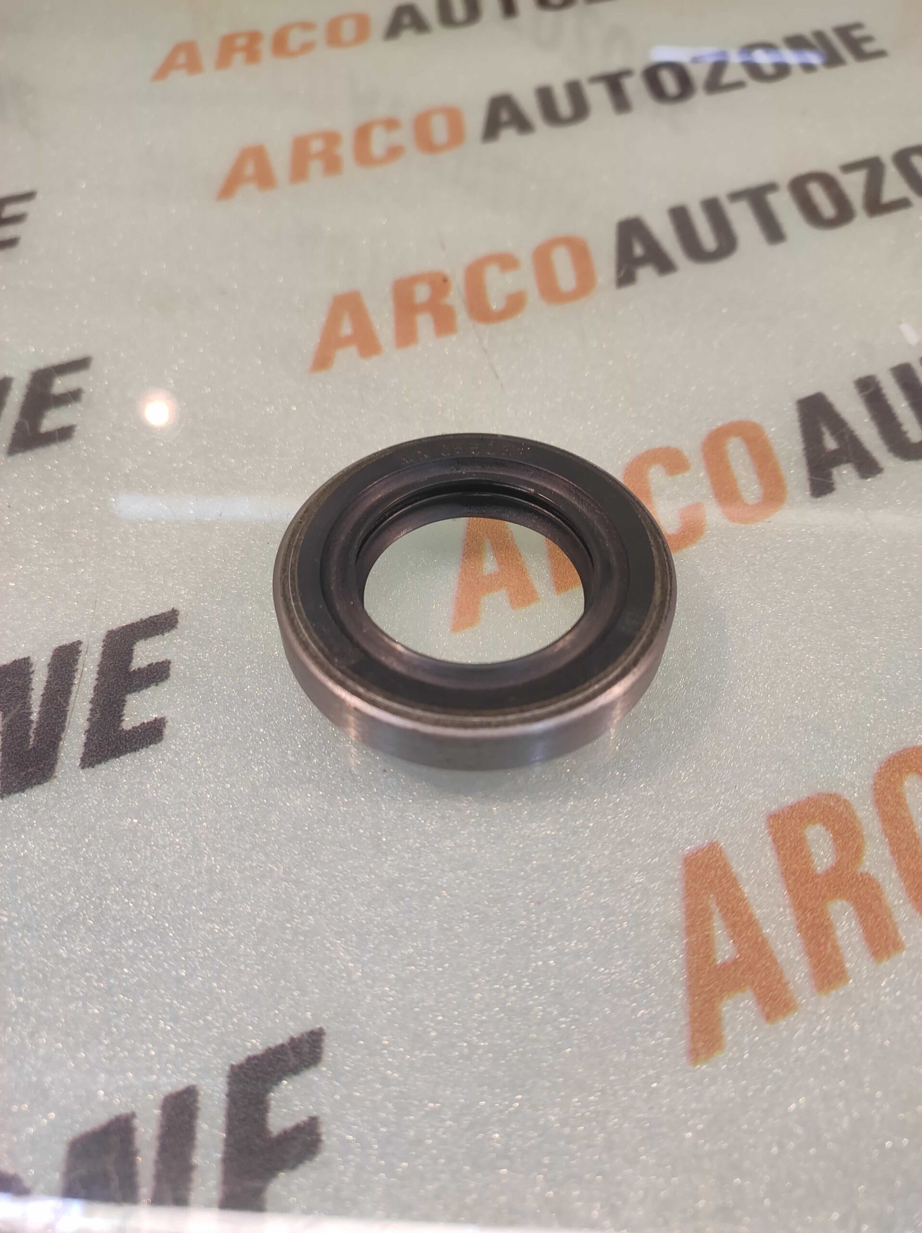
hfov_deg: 74.7
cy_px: 616
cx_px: 461
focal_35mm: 17
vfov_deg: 91.1
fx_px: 605
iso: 130
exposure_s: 1/33
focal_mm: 4.74
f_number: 1.79
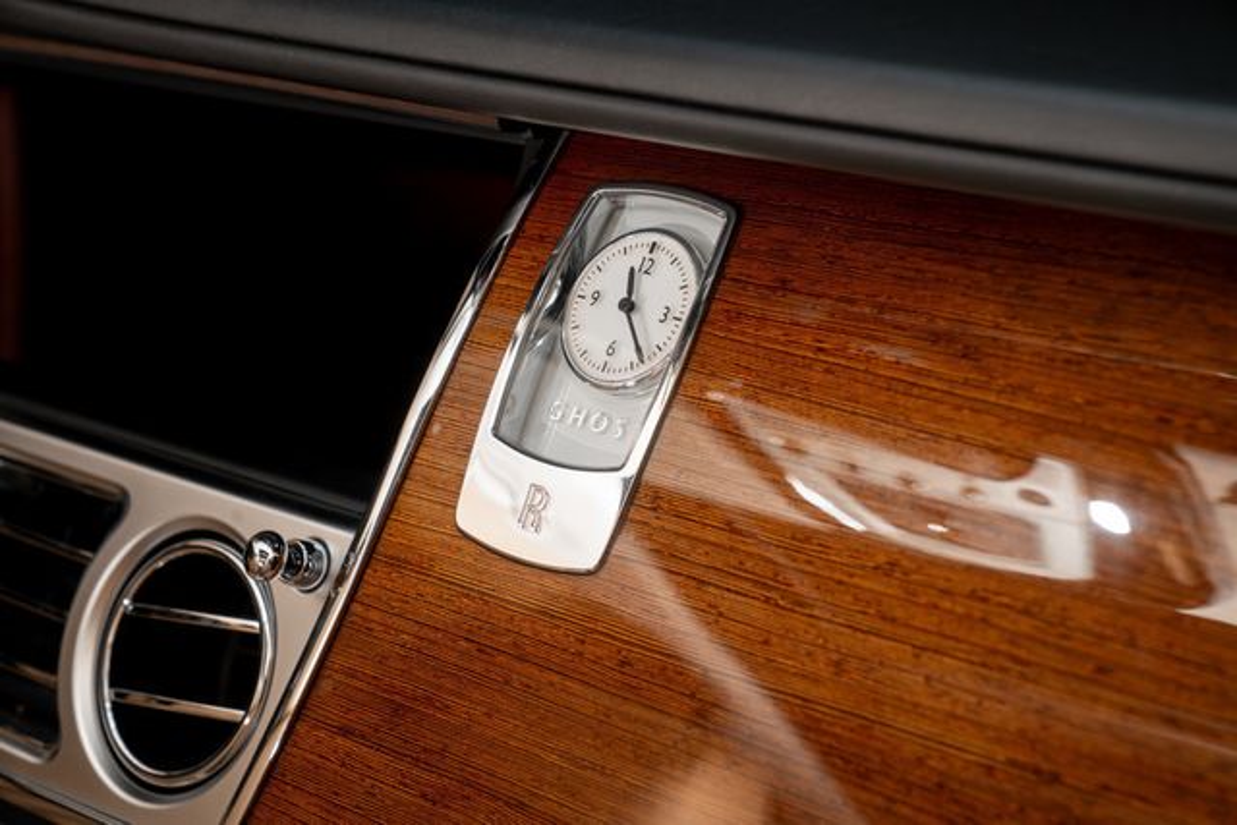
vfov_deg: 19.5
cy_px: 412
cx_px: 618
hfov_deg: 28.8
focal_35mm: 70
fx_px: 2406
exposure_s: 1/60
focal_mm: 70
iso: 320
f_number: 8
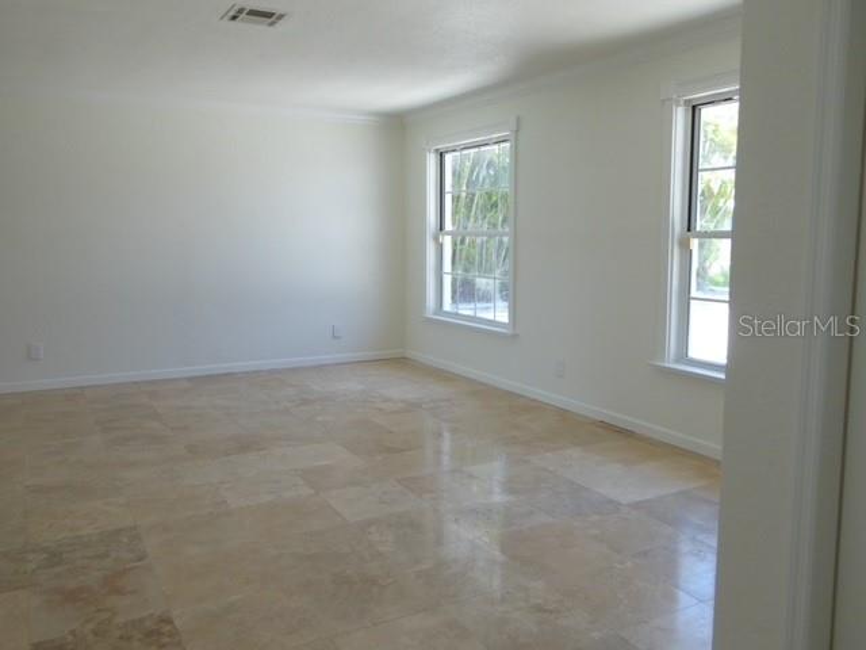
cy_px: 325
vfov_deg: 48.2
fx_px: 726
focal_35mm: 29
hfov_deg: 61.7
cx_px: 433
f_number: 3.5
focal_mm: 5
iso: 200
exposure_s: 1/60
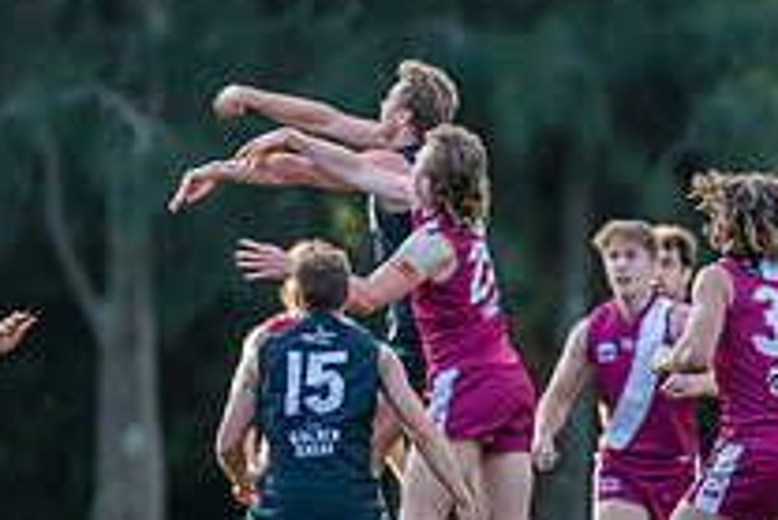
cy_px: 367
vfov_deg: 1.7
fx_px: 17041
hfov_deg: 2.6
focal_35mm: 788
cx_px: 496
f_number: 2.8
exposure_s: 1/2500
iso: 1400
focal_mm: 250
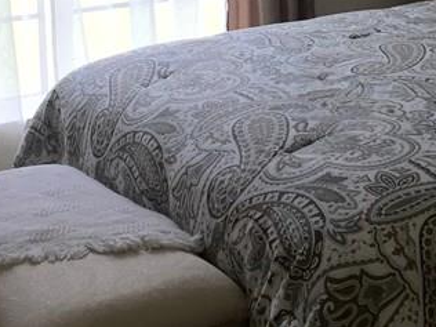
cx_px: 381
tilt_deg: -8.8
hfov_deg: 20.5
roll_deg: +0.5
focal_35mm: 94
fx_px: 1184
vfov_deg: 15.2
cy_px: -54
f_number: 2.2
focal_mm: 4.15
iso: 50
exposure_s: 1/120
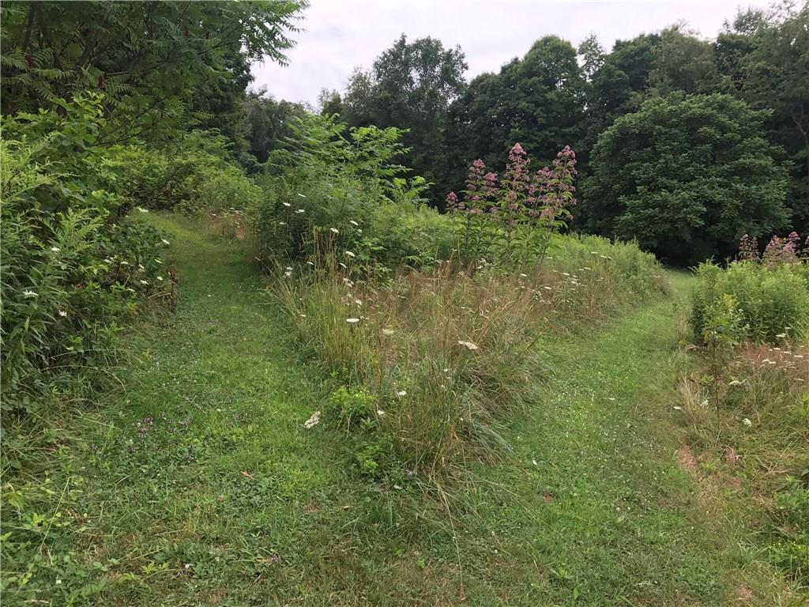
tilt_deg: -1.9
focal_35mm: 28
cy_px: 304
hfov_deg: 63.4
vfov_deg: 49.7
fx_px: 654
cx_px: 404
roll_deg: +5.3
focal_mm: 3.99
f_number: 1.8
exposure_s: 1/460
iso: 20
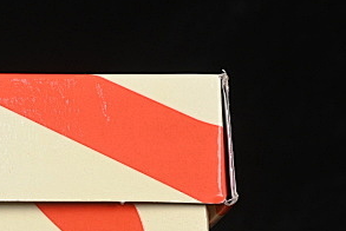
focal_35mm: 276
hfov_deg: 7.3
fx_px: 2655
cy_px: 192
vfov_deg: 5.0
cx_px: -167
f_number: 8
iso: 160
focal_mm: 50
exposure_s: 1/80
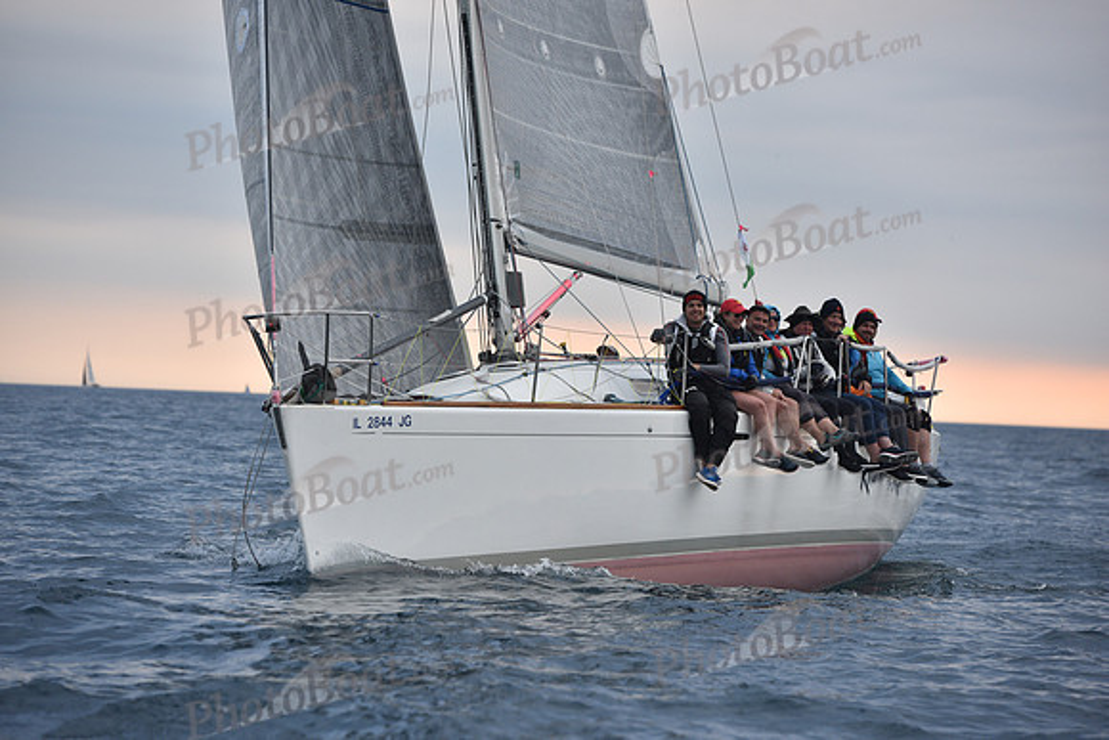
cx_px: 554
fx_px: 5084
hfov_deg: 12.4
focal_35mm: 165
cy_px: 370
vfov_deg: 8.3
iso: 500
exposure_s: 1/640
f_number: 5
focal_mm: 165
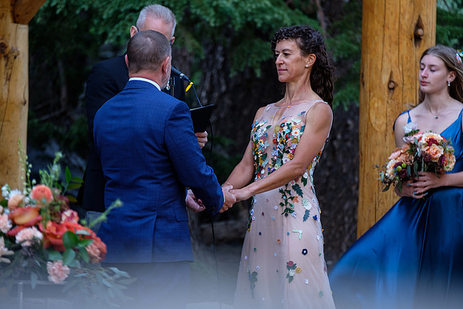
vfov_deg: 8.3
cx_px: 232
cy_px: 154
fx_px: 2135
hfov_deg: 12.4
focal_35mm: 166
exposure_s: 1/50
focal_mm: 110.6
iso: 200
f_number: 2.8
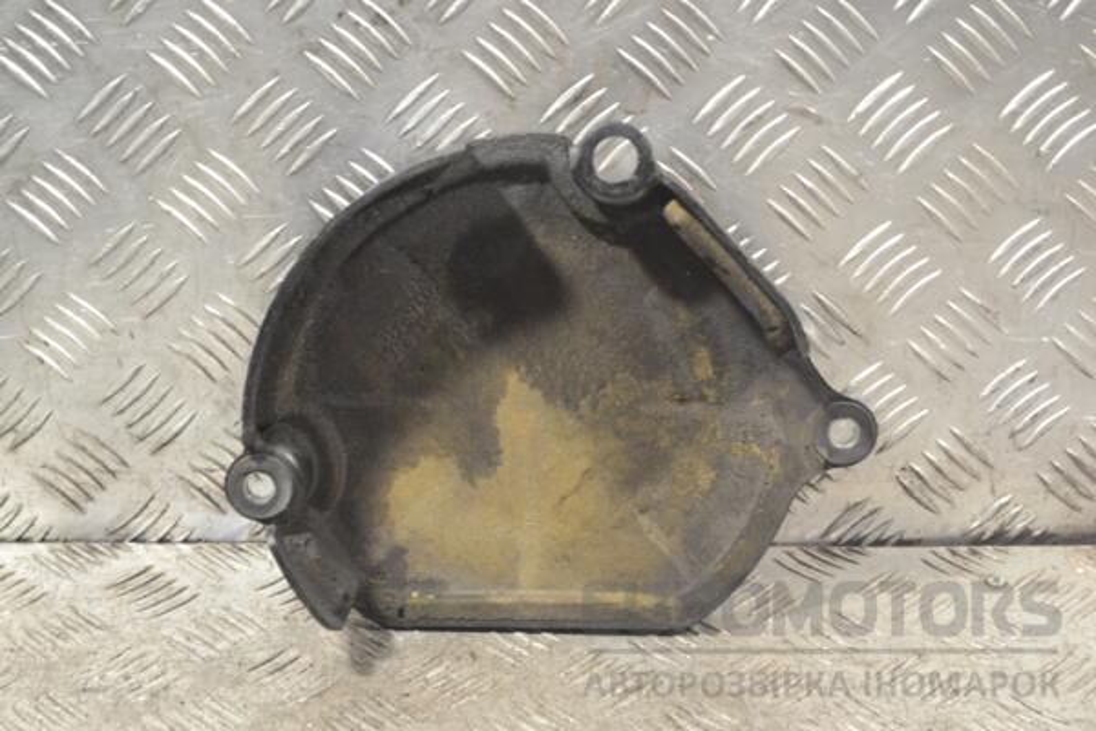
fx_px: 2511
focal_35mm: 82
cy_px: 366
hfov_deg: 24.6
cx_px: 548
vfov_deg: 16.6
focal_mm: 55
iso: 800
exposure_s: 1/30
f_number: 5.6
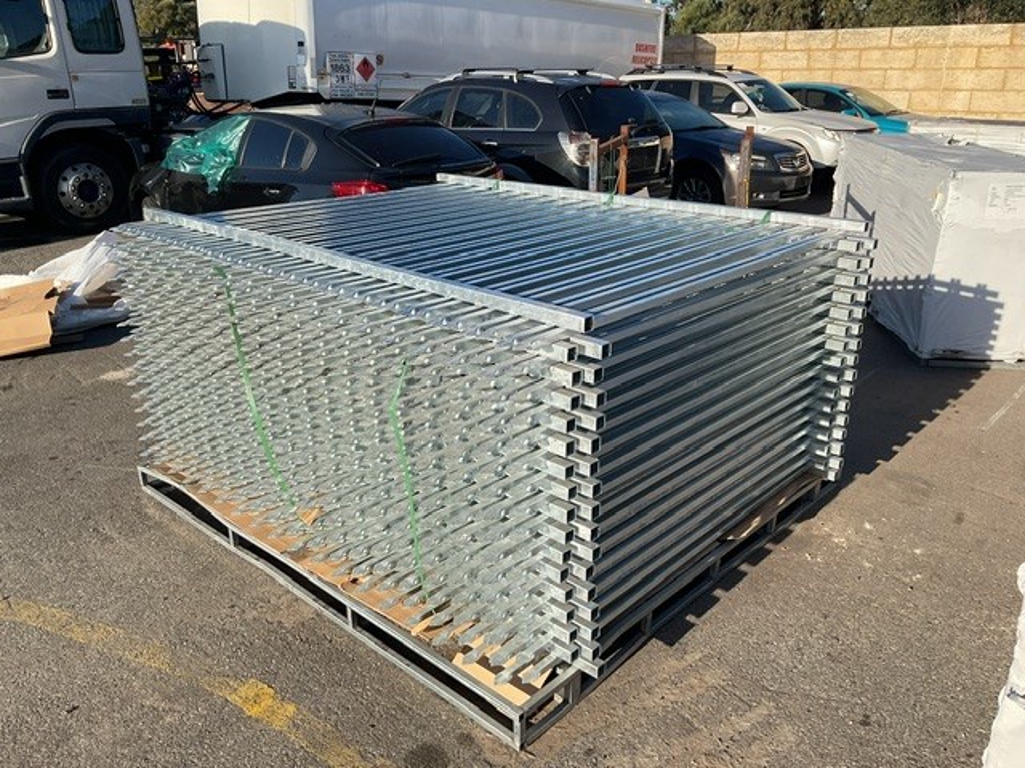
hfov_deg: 61.7
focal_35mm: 29
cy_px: 384
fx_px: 859
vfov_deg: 48.2
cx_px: 512
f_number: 1.8
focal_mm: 3
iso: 16
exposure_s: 1/1377
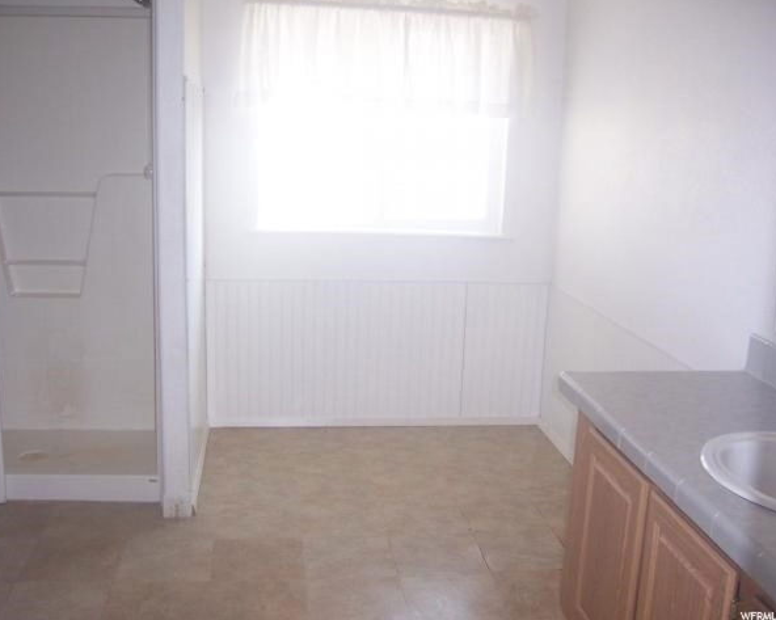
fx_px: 872
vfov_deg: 39.1
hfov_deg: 47.9
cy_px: 307
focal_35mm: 38
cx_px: 363
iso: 125
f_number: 2.8
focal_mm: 6.2
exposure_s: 1/60
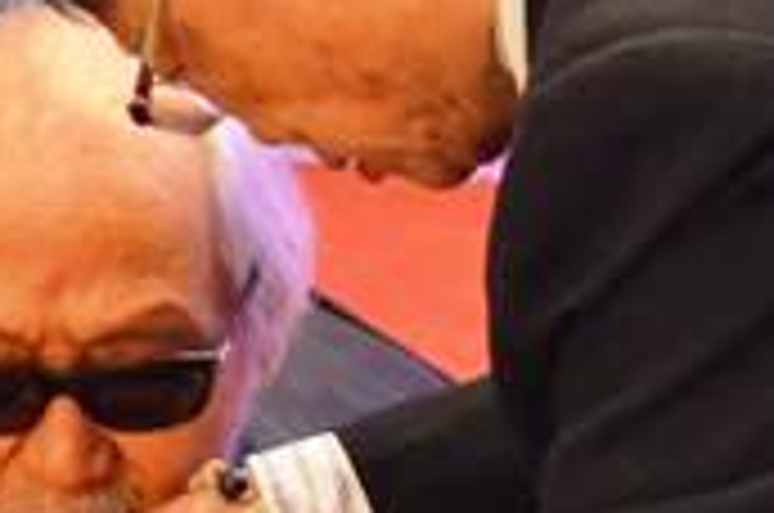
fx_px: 3112
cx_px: 477
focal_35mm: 145
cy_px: 117
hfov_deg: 14.2
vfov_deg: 9.4
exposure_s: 1/80
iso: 5000
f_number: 4.5
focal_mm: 26
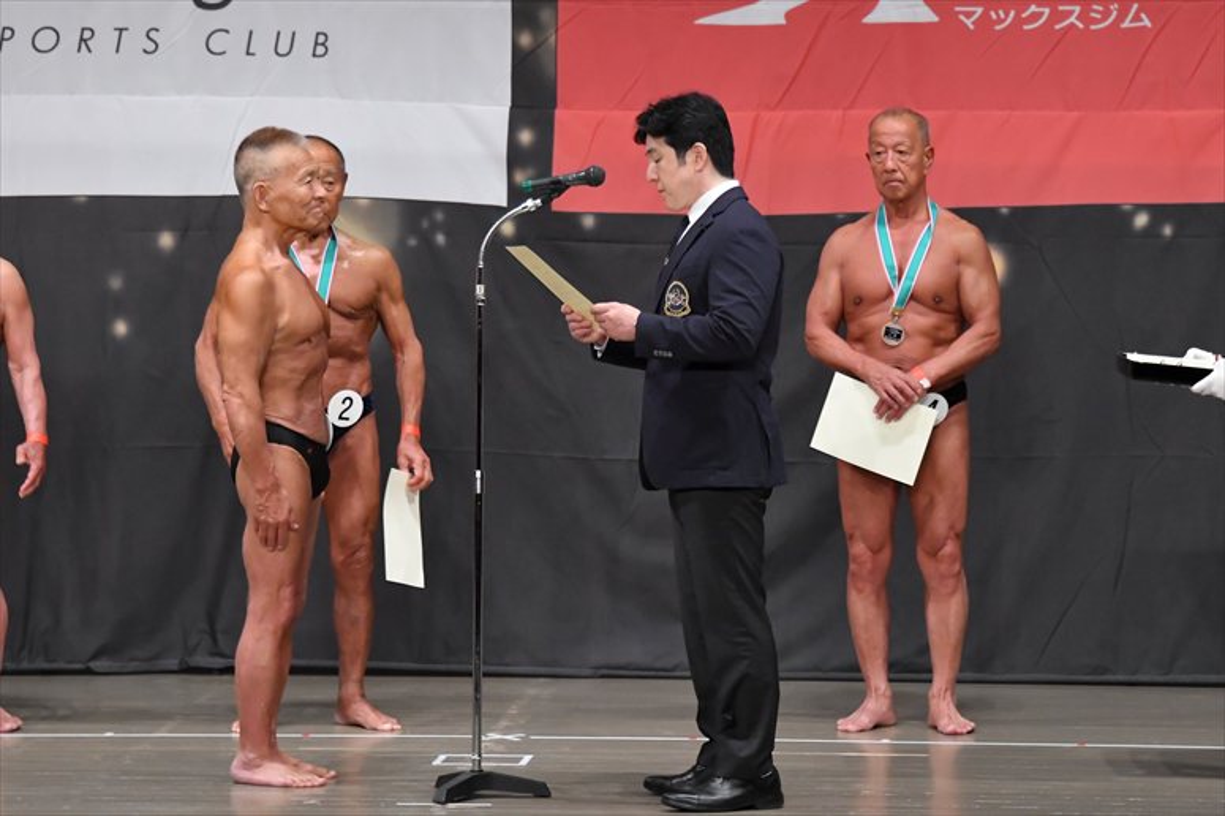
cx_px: 612
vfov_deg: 6.8
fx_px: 6870
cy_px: 408
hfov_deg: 10.2
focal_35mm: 202
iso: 5000
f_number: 5.6
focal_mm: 135
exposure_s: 1/400
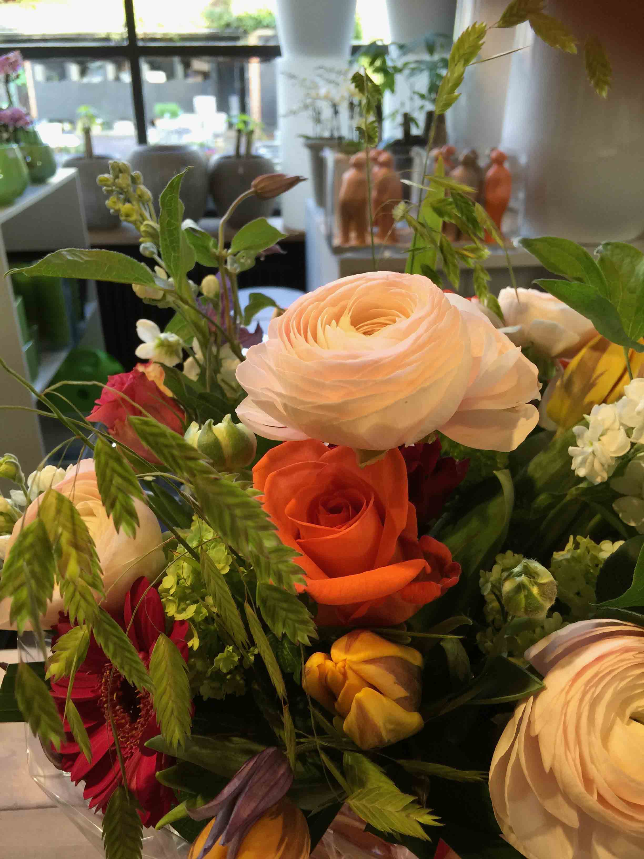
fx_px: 719
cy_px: 430
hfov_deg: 48.2
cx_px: 322
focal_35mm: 29
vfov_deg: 61.7
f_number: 2.2
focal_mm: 4.15
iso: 32
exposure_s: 1/33
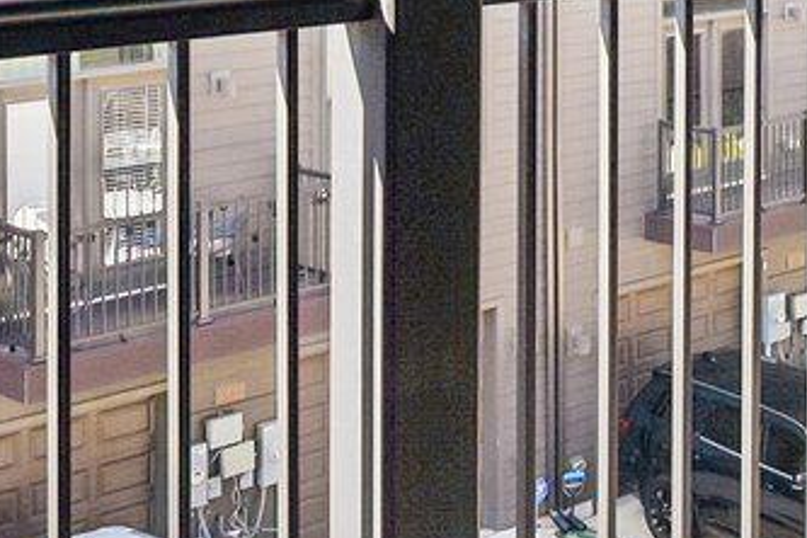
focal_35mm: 86
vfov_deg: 15.0
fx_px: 1928
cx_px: 1144
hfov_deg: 20.8
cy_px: -214
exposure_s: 1/160
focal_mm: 14
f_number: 8
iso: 100
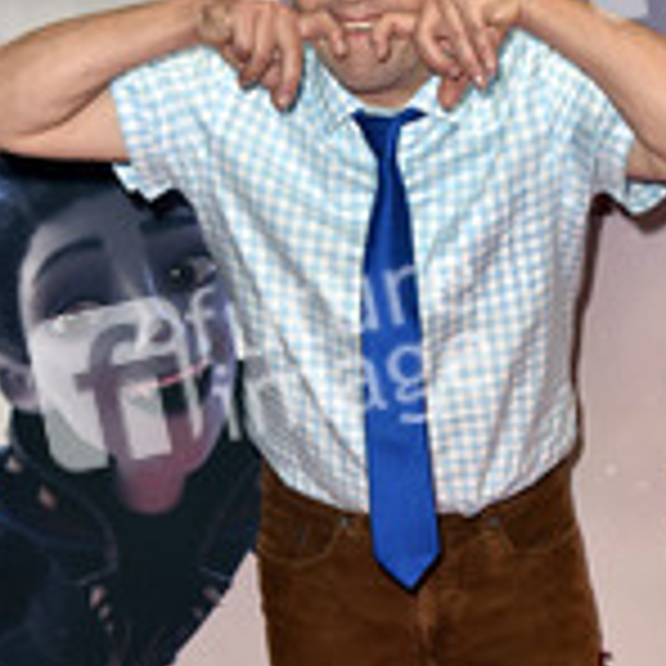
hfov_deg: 18.9
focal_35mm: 92
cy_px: 590
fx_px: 2003
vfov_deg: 18.6
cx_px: 392
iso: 1250
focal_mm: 40
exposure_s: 1/100
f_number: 5.6
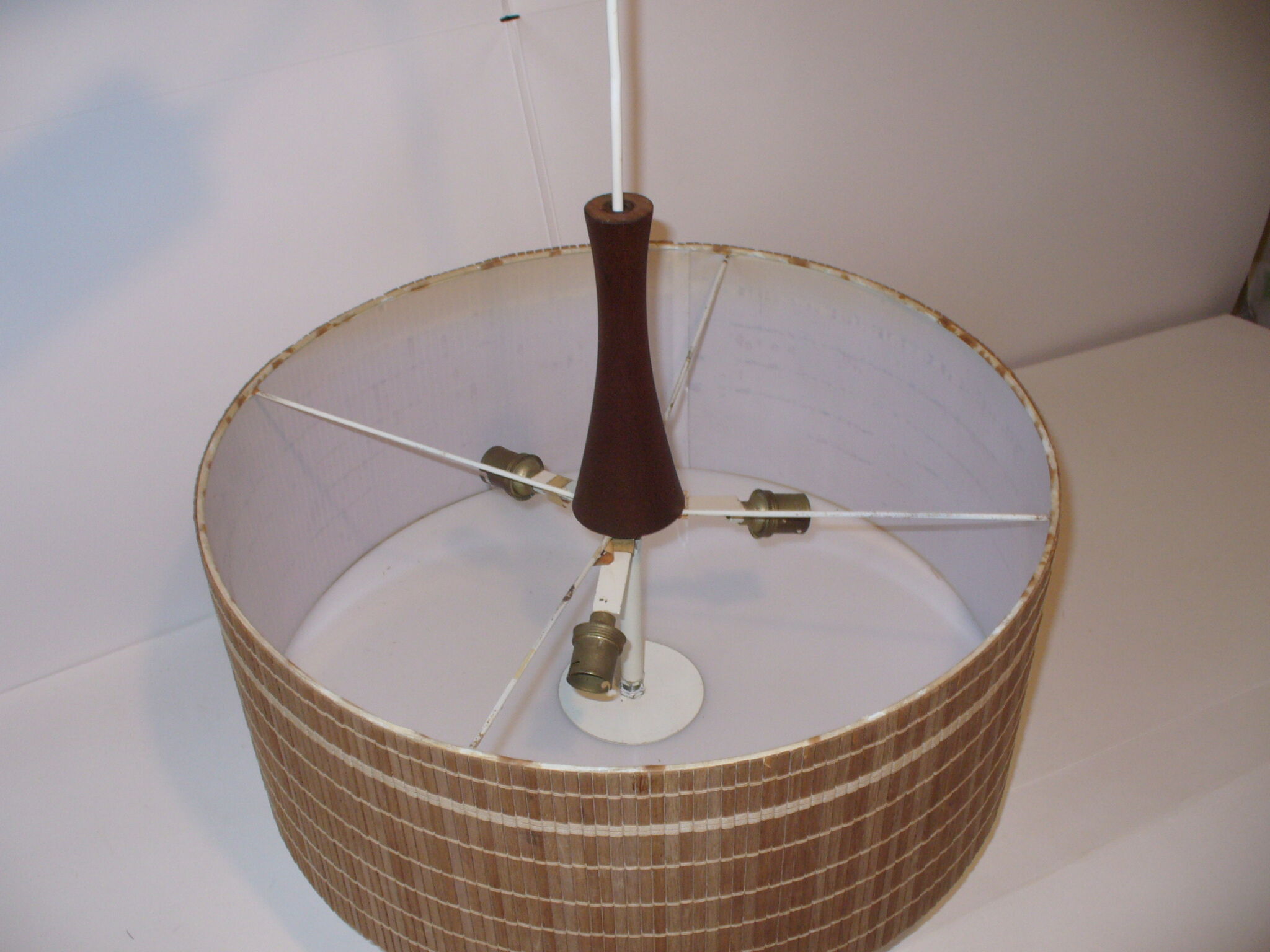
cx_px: 635
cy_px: 476
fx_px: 1357
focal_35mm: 37
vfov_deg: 38.7
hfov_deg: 50.1
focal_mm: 6.1
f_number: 2.8
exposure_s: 1/8
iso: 100
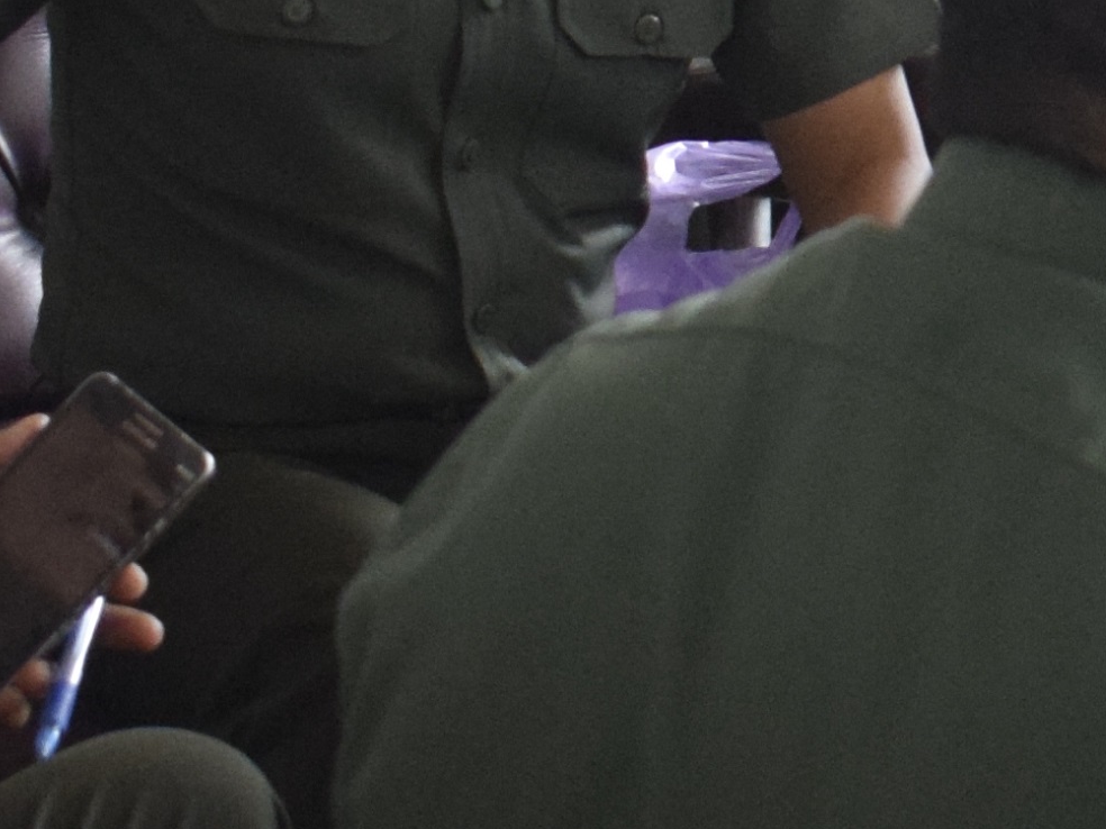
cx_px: 2163
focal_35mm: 199
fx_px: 6354
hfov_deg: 9.4
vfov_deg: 7.4
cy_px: -58
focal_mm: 23
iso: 1800
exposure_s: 1/30
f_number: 4
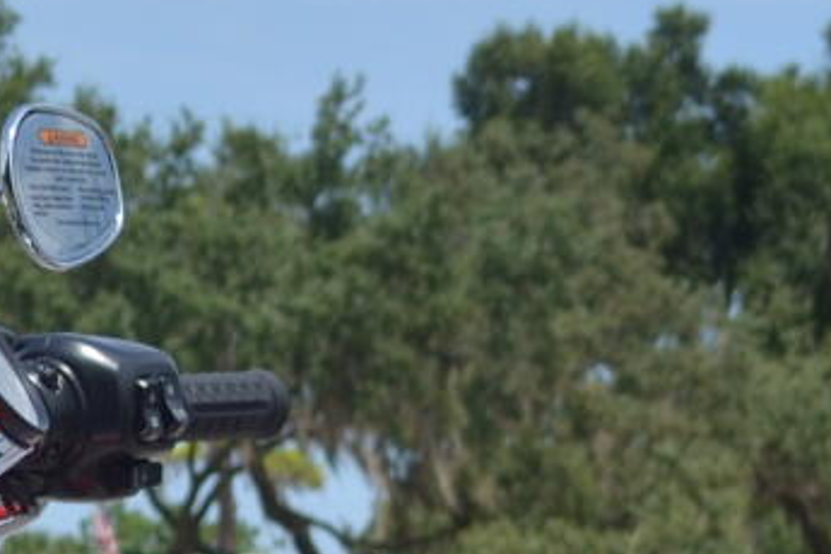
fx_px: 4016
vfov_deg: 7.4
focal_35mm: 174
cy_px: 1360
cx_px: 525
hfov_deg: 11.8
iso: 100
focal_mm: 20
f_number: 3.8
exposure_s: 1/1000
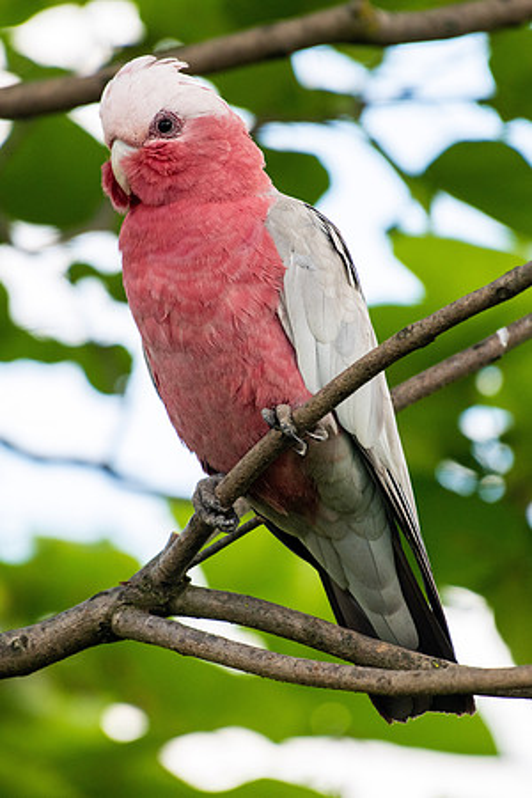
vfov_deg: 2.5
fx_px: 18417
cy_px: 392
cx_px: 216
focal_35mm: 831
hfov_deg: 1.7
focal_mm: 500
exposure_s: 1/640
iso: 500
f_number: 5.6
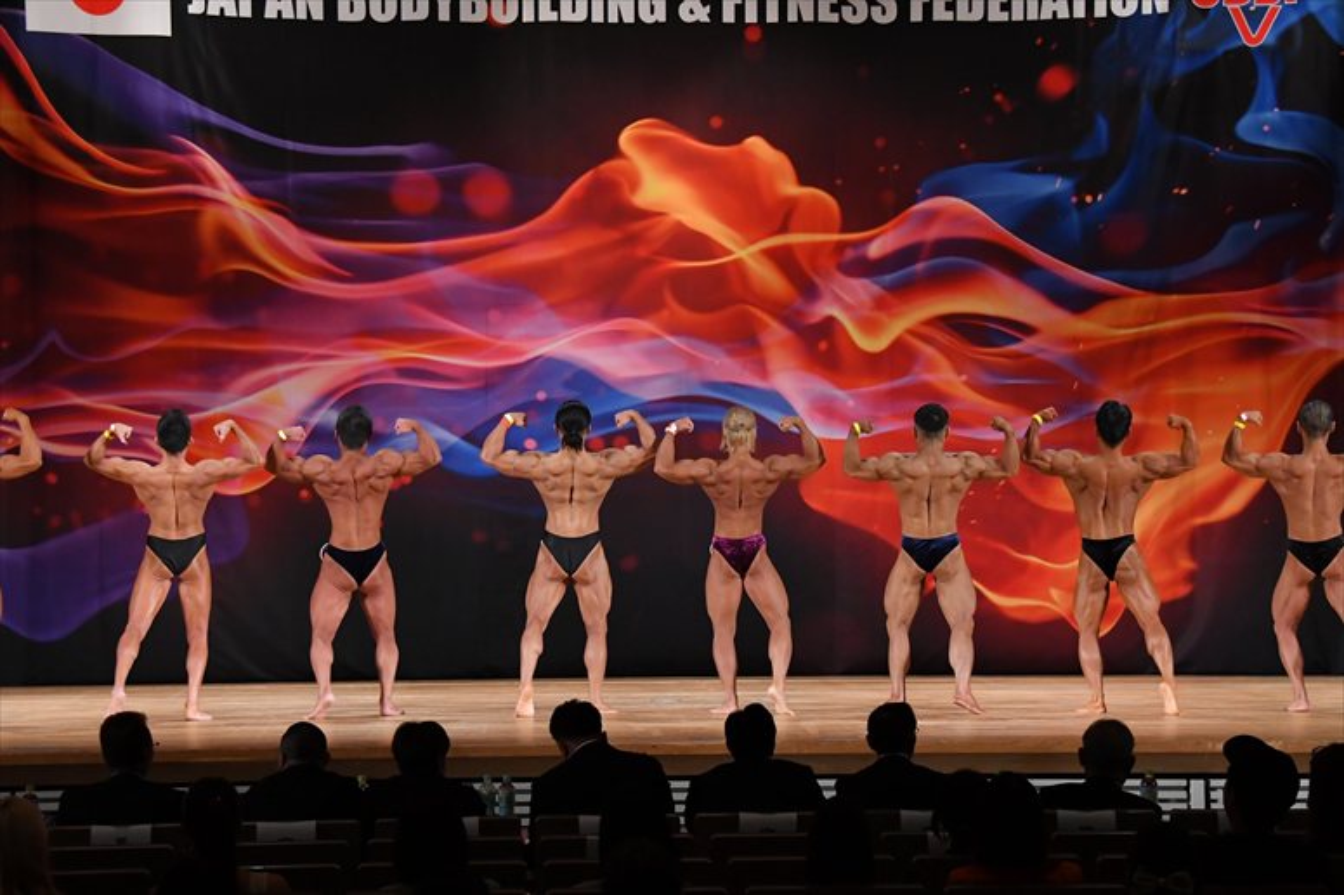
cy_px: 448
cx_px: 672
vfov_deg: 13.4
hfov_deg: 20.0
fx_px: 3806
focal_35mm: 102
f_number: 5.6
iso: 3200
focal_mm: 68
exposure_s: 1/400
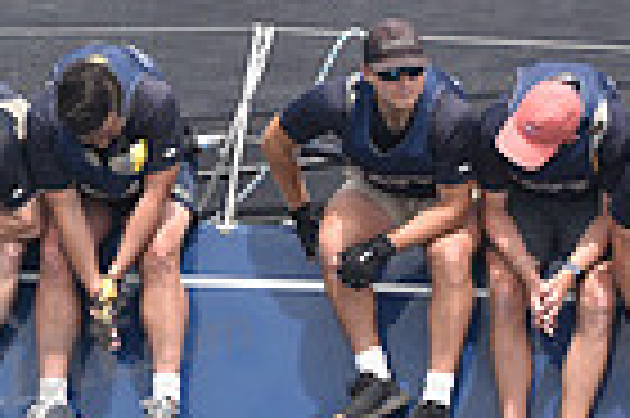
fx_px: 5087
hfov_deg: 6.9
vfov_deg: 4.7
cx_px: -612
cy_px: 222
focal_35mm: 291
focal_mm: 70
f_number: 4.5
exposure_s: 1/800
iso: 320
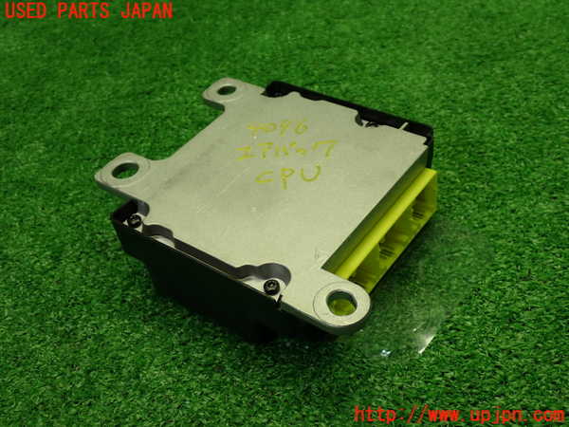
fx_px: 723
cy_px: 214
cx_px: 284
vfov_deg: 32.9
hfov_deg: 42.9
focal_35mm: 44
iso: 200
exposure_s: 1/60
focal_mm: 7.84
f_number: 2.9
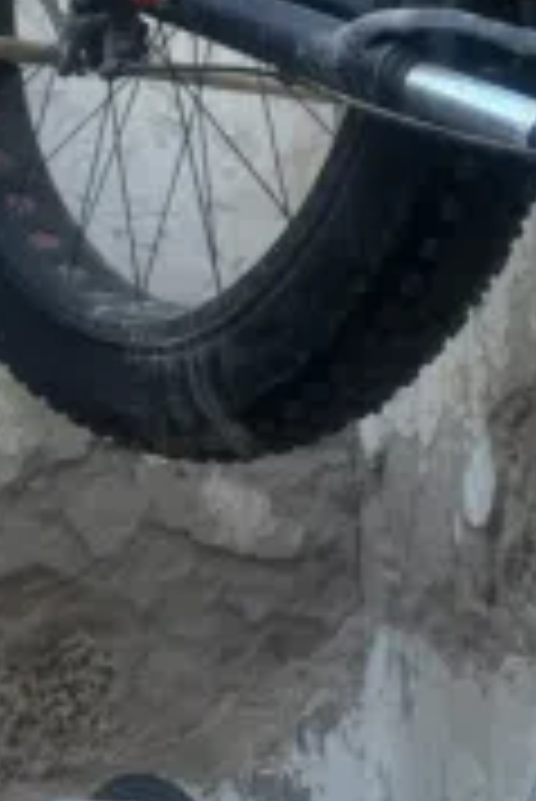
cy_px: 76
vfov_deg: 33.7
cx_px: 428
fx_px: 1248
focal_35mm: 56
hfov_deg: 23.9
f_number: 1.78
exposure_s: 1/50
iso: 1000
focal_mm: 6.86
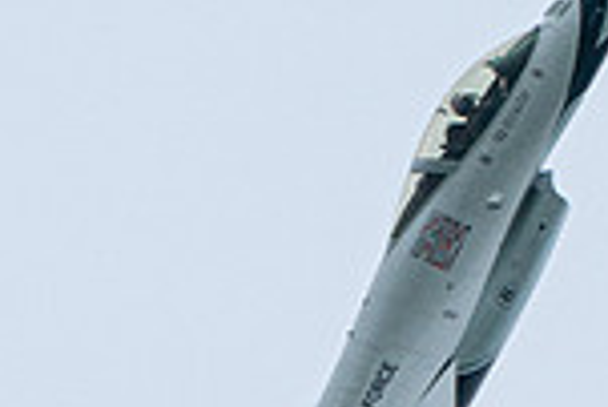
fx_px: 43462
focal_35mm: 2571
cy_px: 977
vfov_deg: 0.5
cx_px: 118
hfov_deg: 0.8
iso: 640
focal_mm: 400
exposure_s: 1/1250
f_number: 14
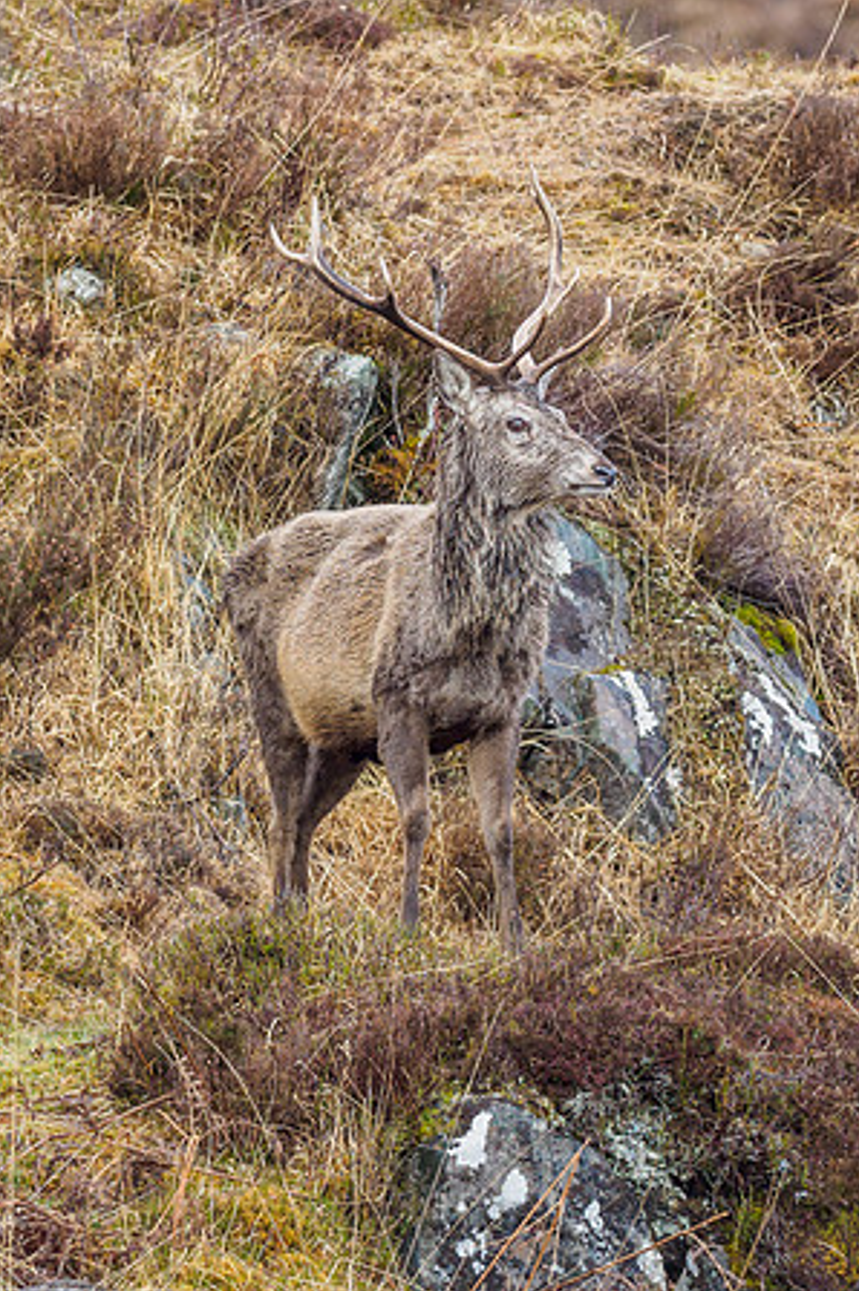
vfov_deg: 1.8
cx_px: 536
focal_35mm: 1126
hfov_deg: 1.2
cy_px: 423
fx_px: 40361
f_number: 4
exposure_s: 1/500
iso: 320
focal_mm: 300
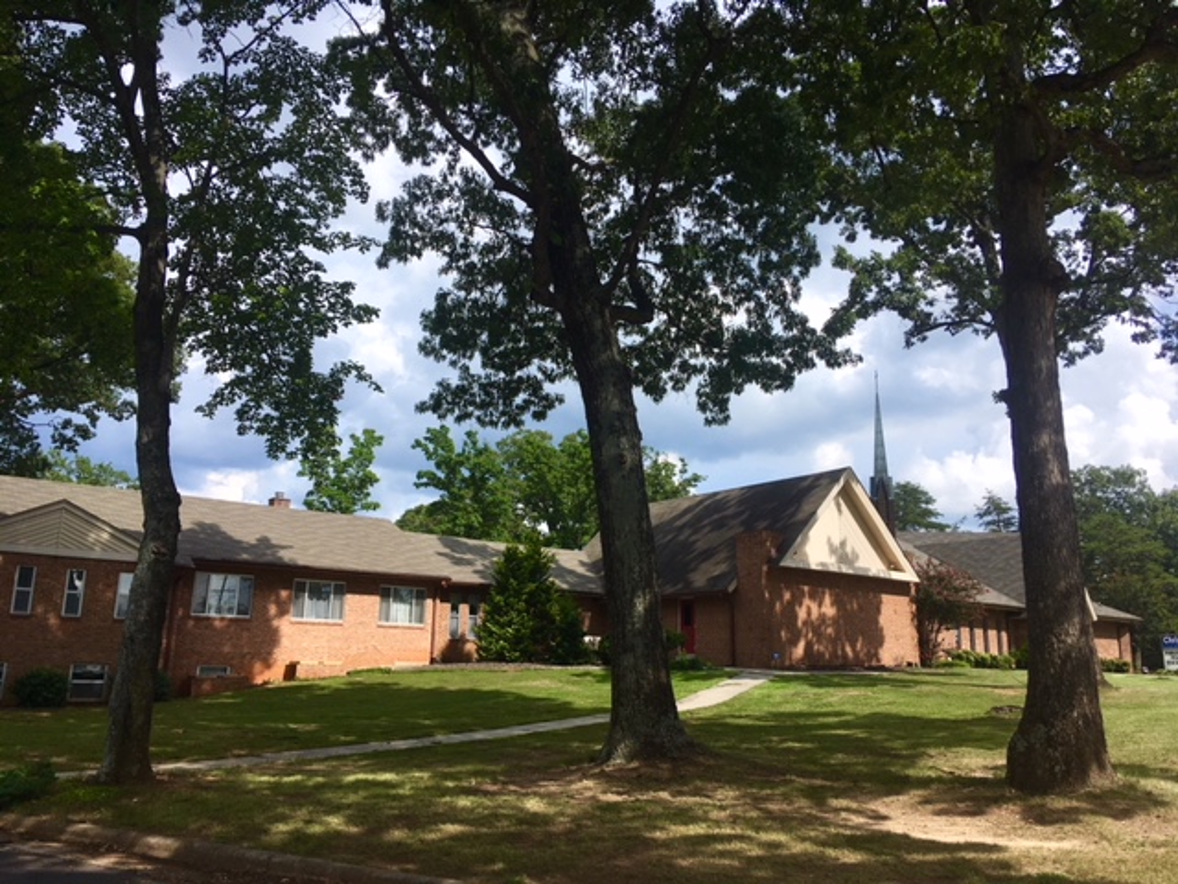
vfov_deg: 48.2
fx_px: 987
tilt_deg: +12.2
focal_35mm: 29
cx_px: 589
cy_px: 442
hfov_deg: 61.7
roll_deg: -2.0
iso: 25
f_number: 2.2
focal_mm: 4.15
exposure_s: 1/1672
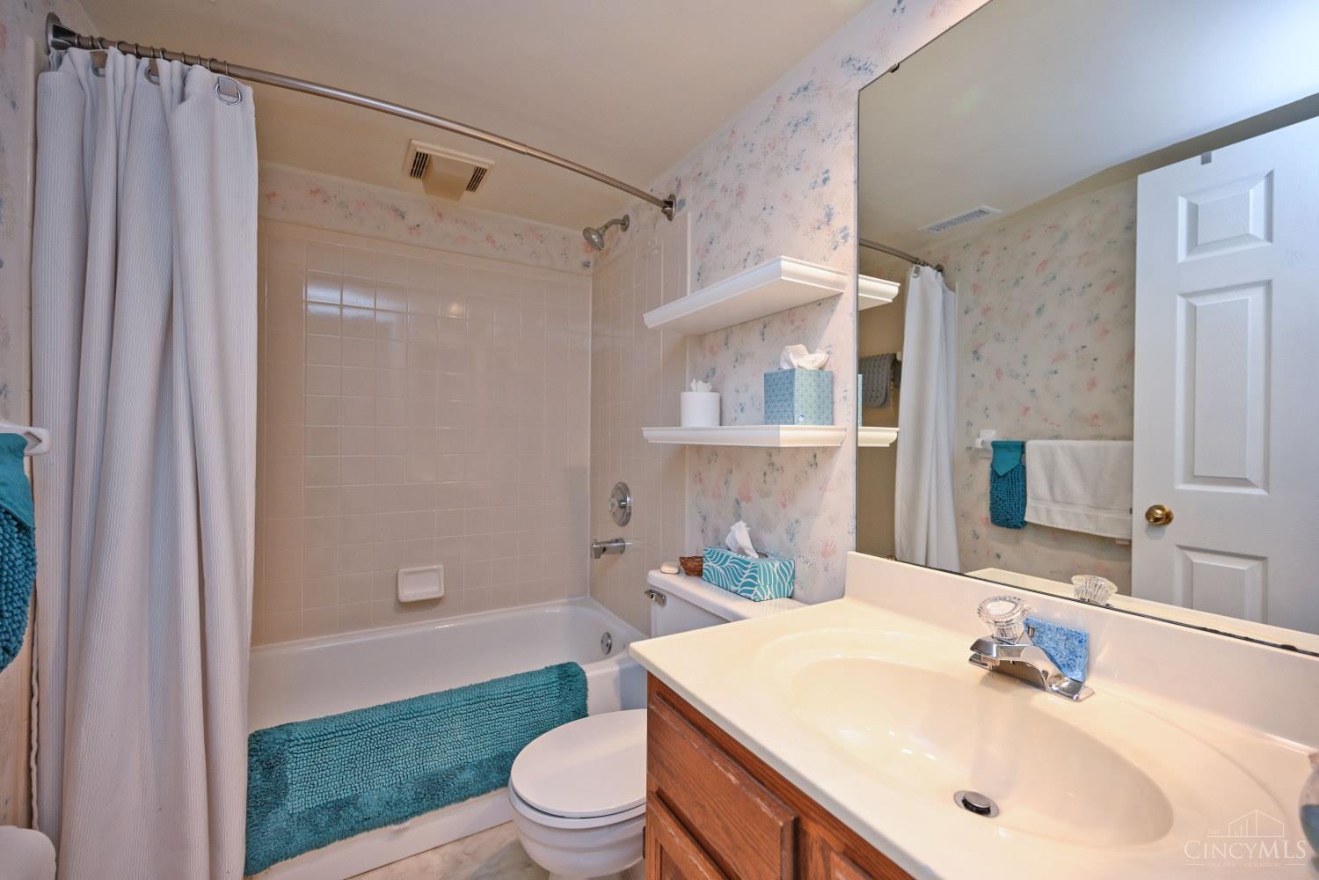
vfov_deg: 81.2
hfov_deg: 104.3
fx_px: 513
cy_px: 440
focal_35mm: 14
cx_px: 660
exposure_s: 1/60
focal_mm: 14
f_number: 4
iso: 560
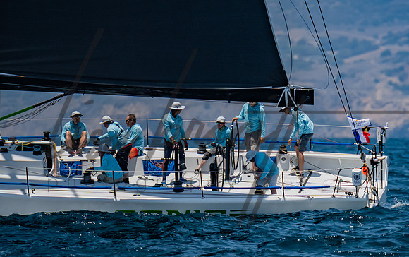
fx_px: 9312
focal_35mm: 834
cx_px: 308
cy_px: 122
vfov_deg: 1.6
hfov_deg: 2.5
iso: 320
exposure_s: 1/2500
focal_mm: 400
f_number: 5.6
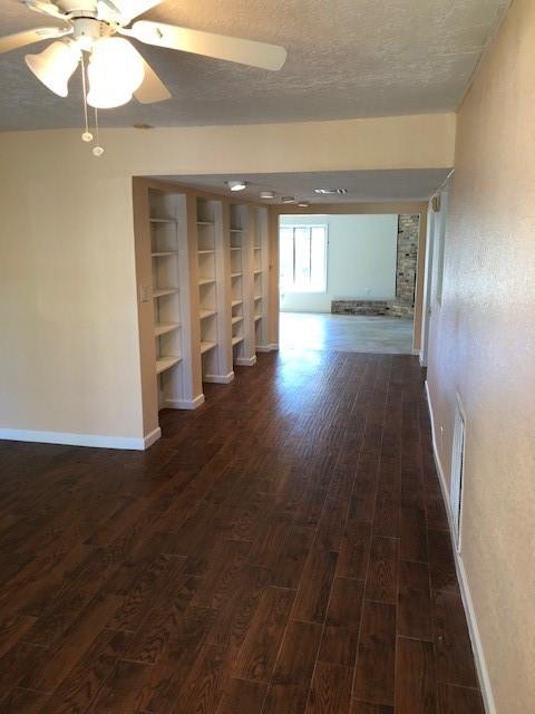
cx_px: 268
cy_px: 357
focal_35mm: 28
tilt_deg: -10.4
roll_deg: +1.0
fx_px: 577
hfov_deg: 49.7
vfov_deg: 63.4
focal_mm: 3.99
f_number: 1.8
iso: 40
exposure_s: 1/15
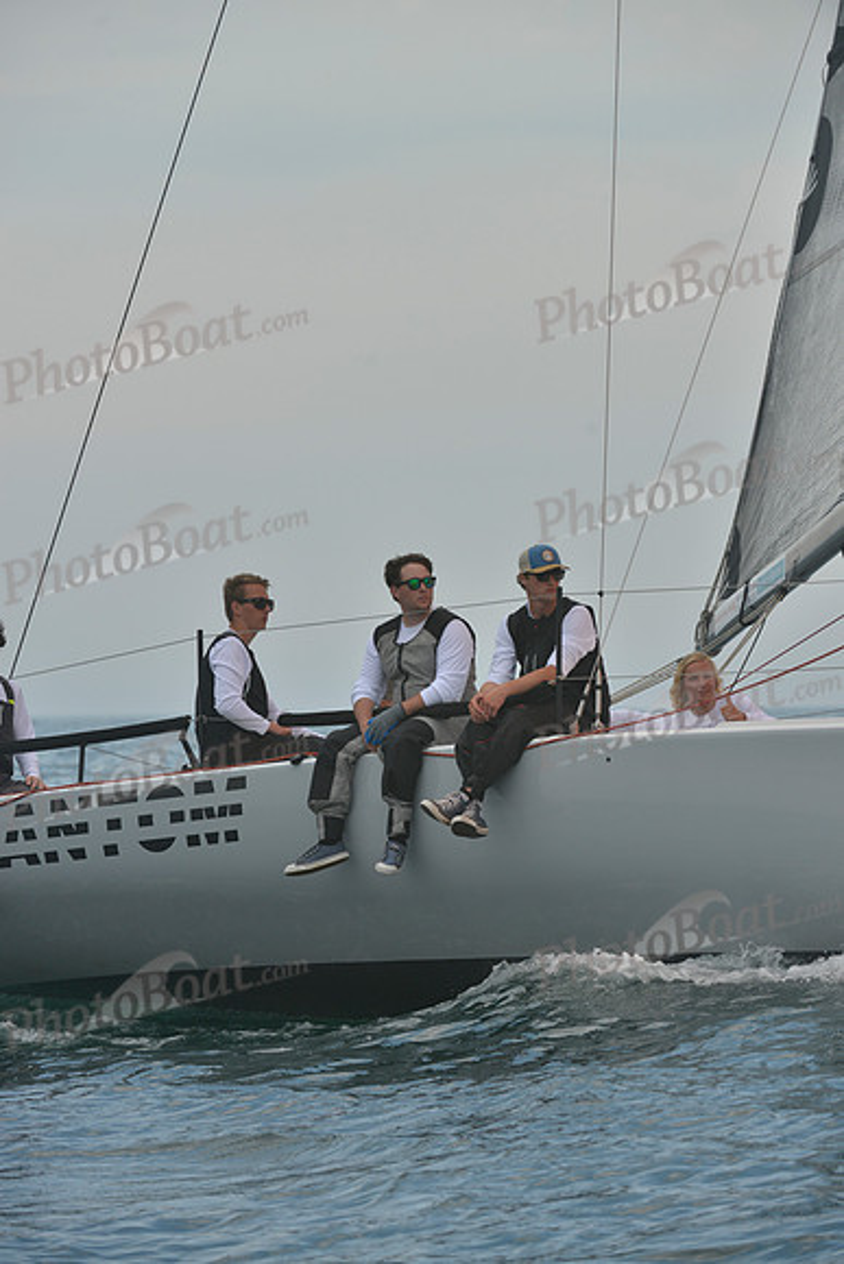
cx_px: 422
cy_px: 632
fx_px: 7731
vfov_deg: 9.4
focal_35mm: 220
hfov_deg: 6.2
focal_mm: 220
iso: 280
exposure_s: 1/800
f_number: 7.1
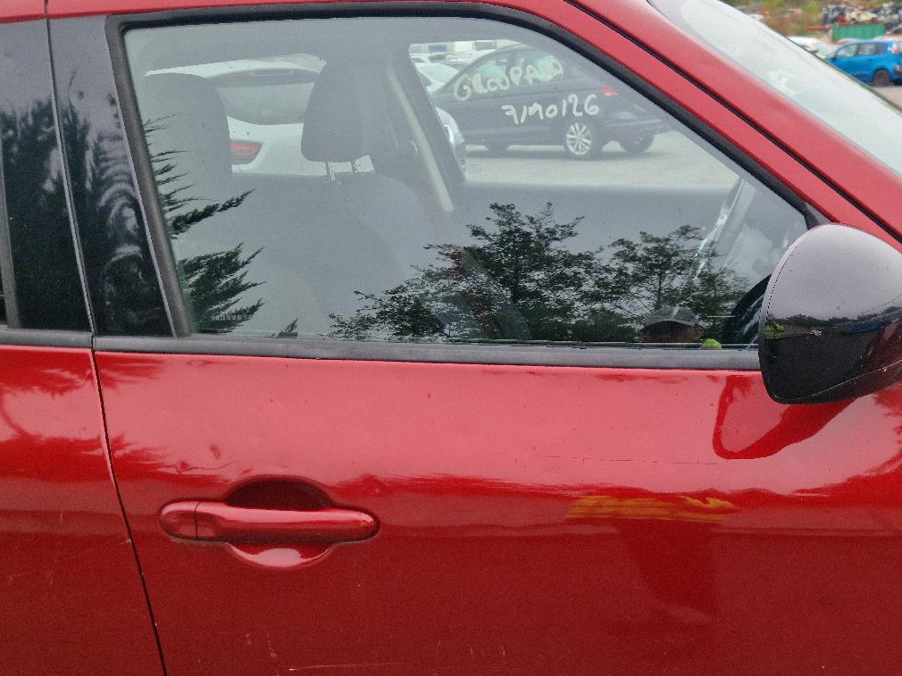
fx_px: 1068
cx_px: 666
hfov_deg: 44.4
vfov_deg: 34.8
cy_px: 446
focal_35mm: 41
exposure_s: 1/286
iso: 50
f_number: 1.8
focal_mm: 5.4
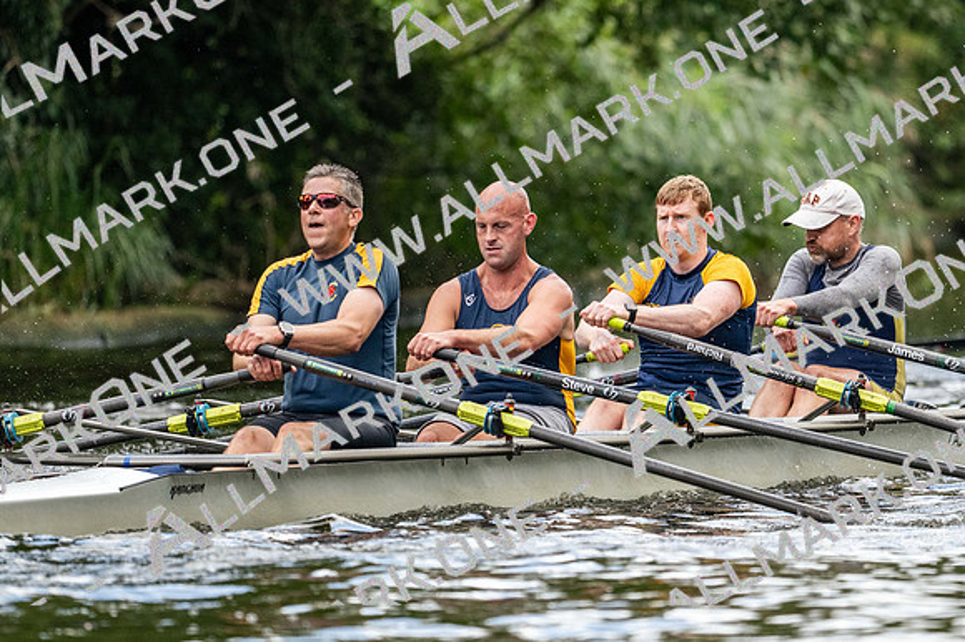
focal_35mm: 600
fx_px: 16077
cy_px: 321
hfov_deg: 3.4
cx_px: 482
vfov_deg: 2.3
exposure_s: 1/2500
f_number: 4.5
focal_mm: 400
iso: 1400
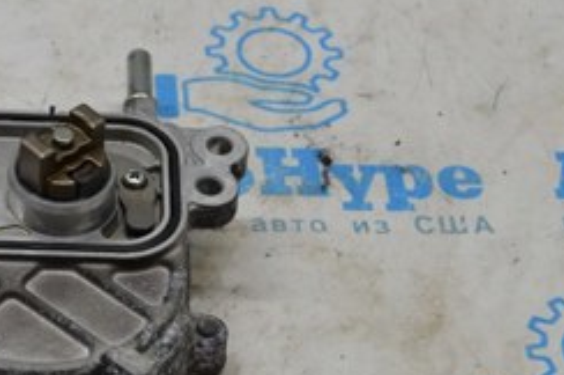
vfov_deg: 11.9
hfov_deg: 17.5
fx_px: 1789
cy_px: 252
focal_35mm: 114
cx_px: 7
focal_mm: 29
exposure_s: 1/100
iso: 400
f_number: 5
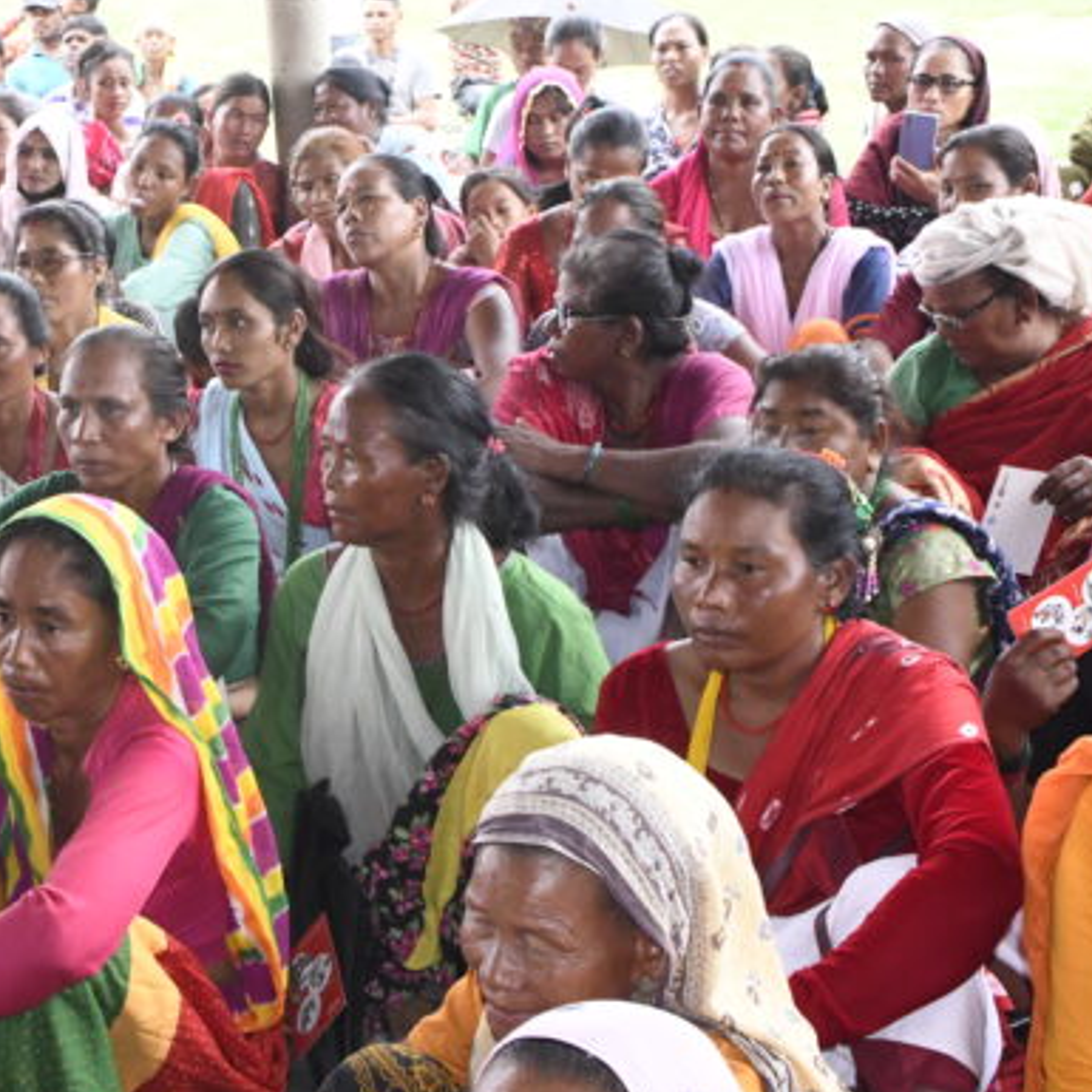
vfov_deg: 28.2
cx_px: 221
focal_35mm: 61
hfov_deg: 27.6
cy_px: 562
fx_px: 2177
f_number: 7.1
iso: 2500
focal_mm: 24
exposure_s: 1/200
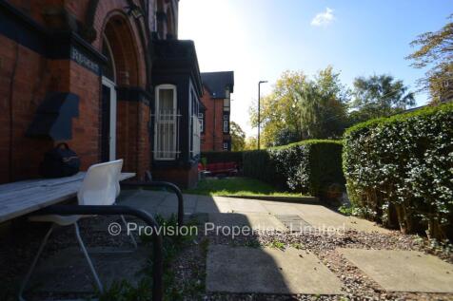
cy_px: 150
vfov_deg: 77.3
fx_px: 189
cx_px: 226
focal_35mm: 15
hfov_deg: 100.4
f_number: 8
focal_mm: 10
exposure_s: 1/250
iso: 200
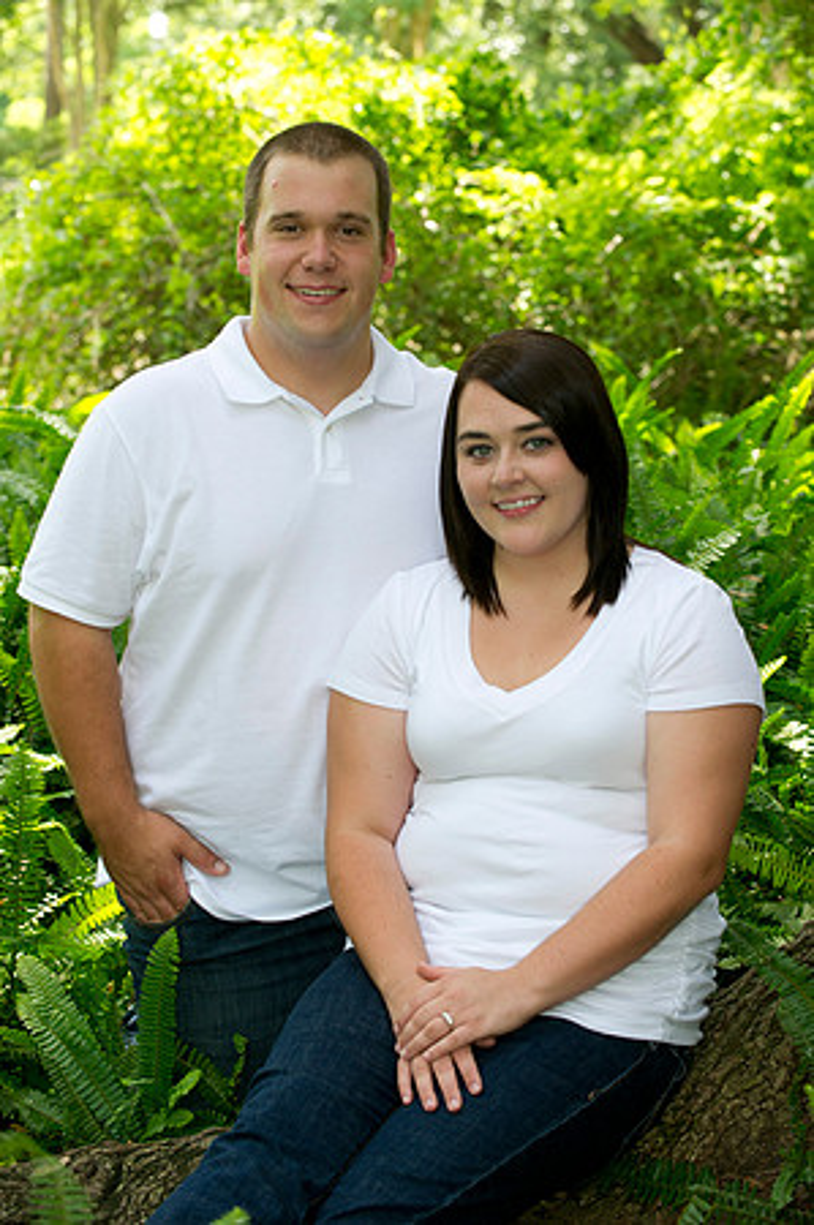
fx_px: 3059
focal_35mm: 90
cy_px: 612
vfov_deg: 22.6
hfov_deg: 15.2
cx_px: 407
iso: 400
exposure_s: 1/125
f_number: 5
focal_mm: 90
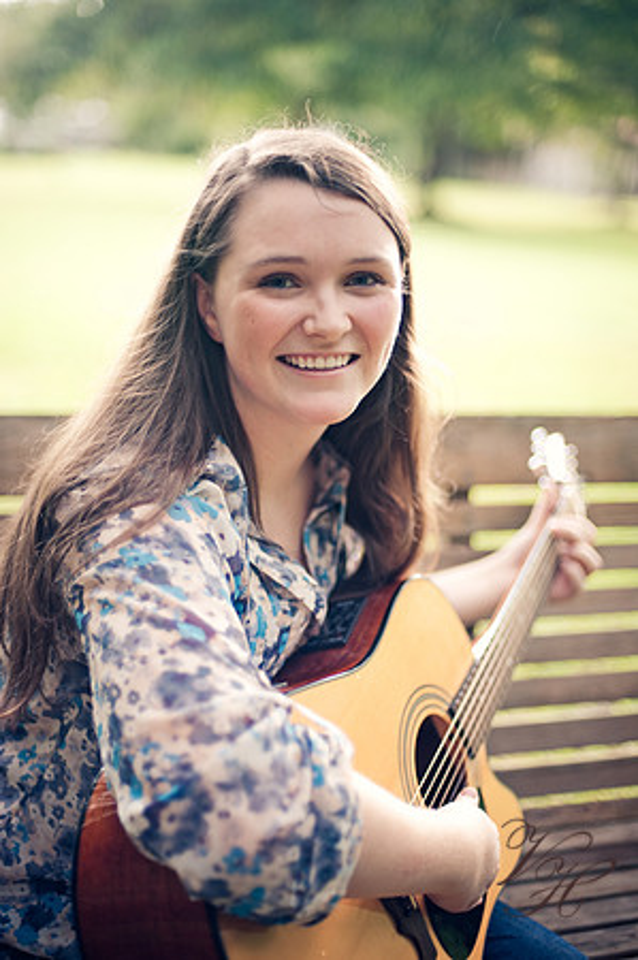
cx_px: 319
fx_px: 1332
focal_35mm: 50
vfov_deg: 39.6
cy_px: 480
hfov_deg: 26.9
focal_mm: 50
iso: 200
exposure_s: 1/100
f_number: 1.4
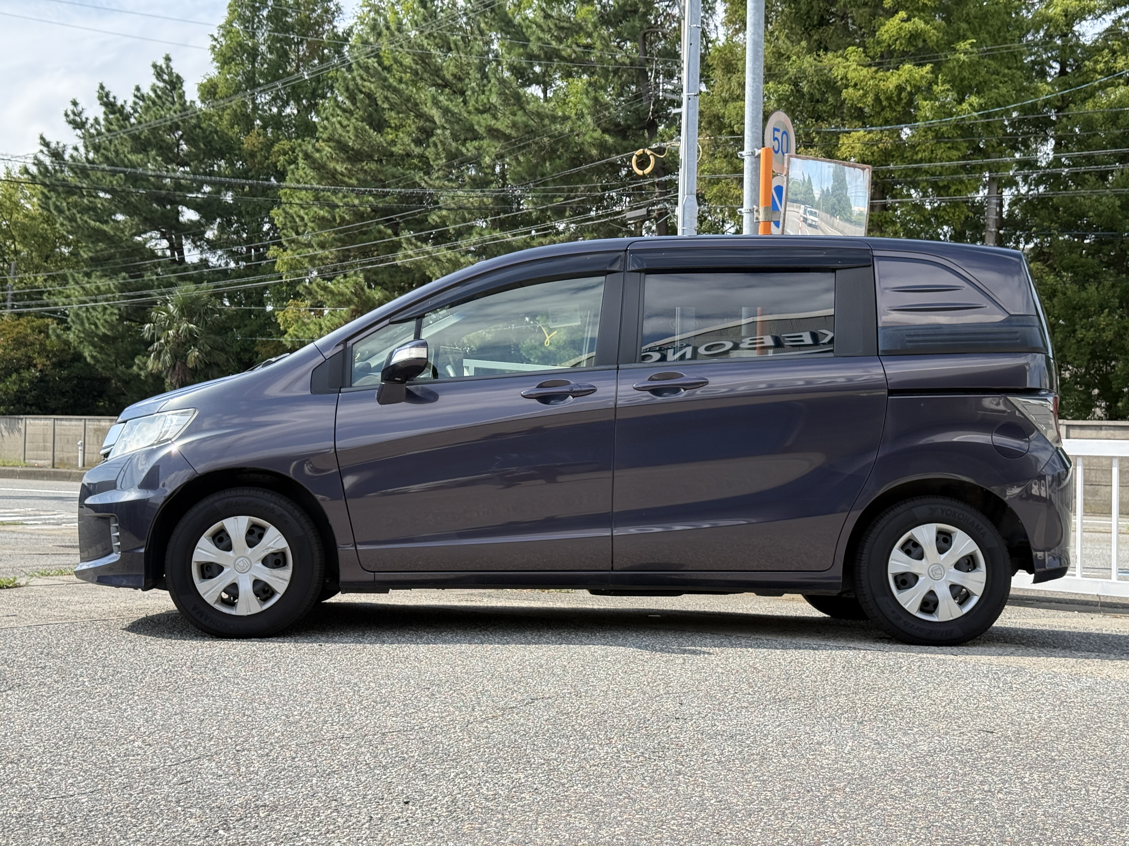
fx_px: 1566
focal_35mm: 48
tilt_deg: +1.1
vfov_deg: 30.3
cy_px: 423
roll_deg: -1.3
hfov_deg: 39.7
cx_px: 564
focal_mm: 6.76
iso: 80
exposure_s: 1/1715
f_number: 1.78
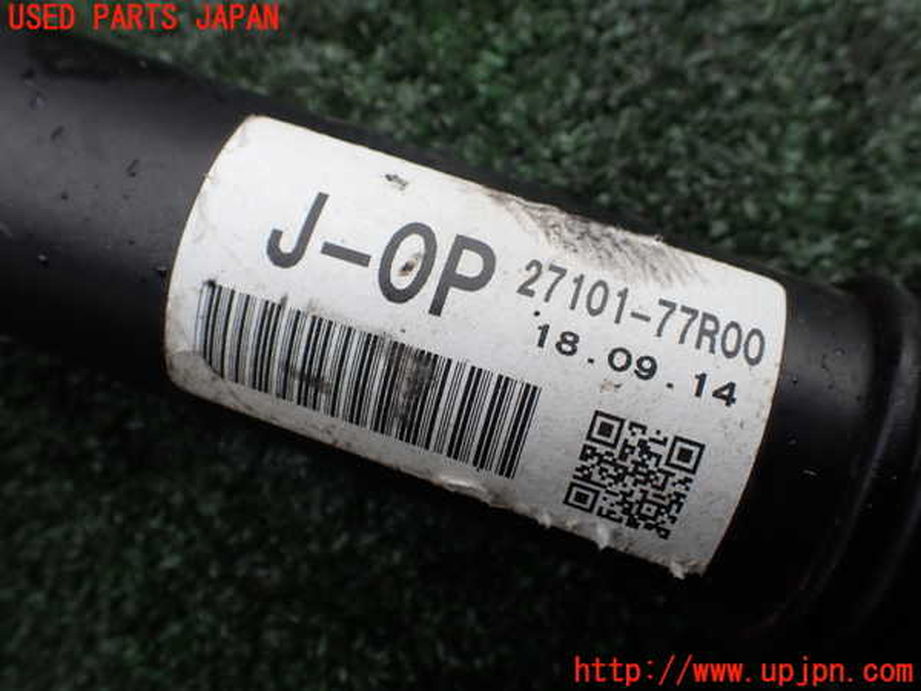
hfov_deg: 60.0
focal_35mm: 30
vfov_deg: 46.8
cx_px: 460
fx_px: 798
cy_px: 346
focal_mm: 5.4
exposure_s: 1/160
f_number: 3.2
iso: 100
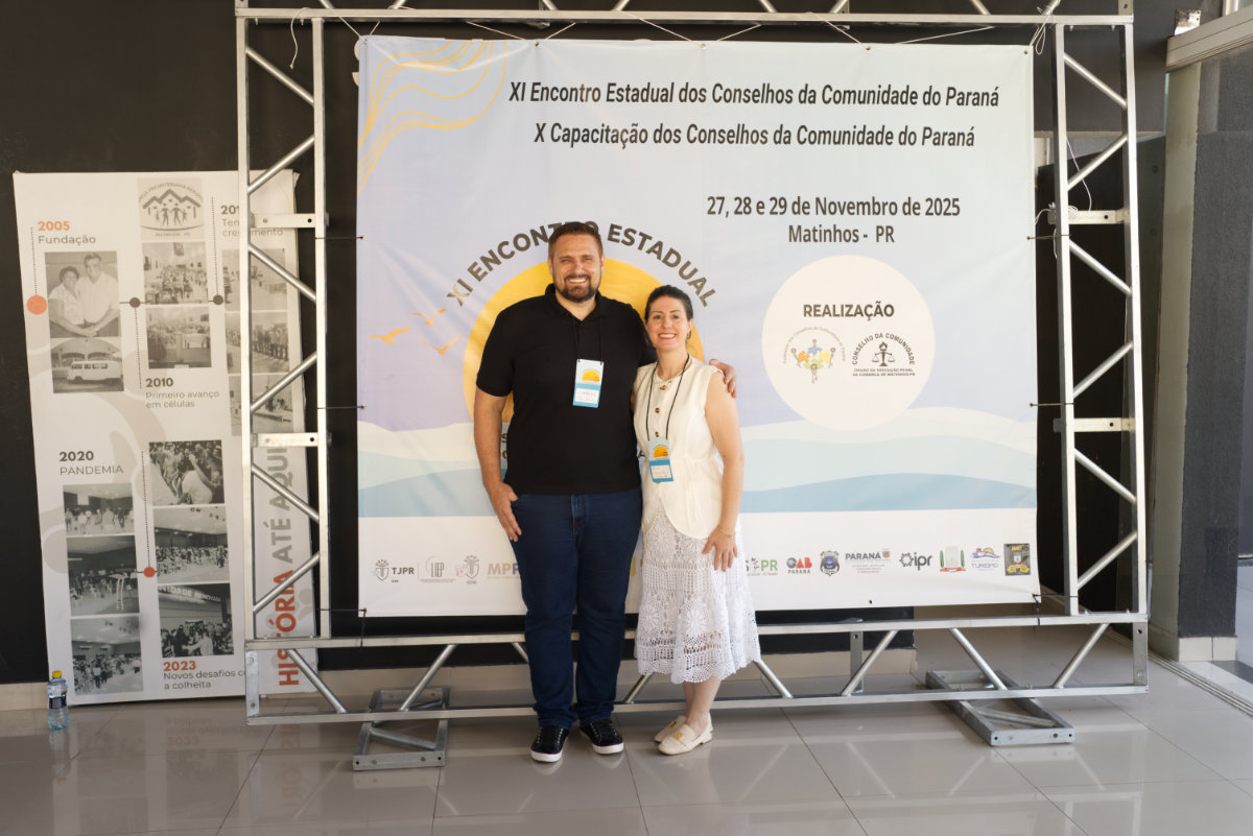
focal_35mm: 35
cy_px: 418
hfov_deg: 54.4
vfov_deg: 37.9
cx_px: 626
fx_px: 1219
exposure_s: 1/100
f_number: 4
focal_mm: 35
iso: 320
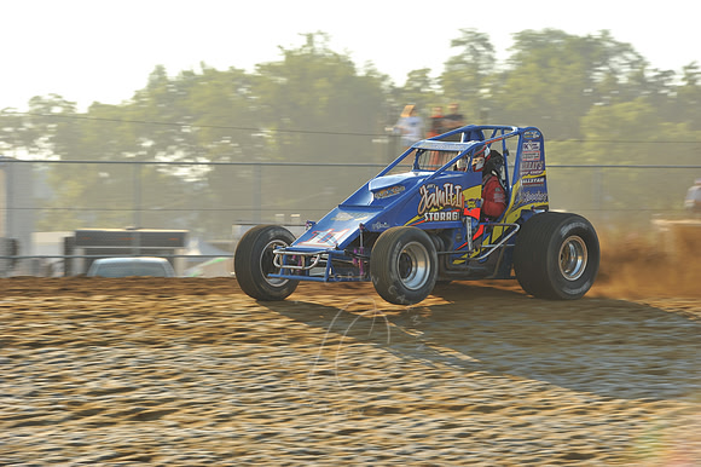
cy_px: 234
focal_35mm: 175
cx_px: 350
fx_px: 3406
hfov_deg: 11.8
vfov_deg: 7.8
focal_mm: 175
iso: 400
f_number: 9
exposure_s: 1/320
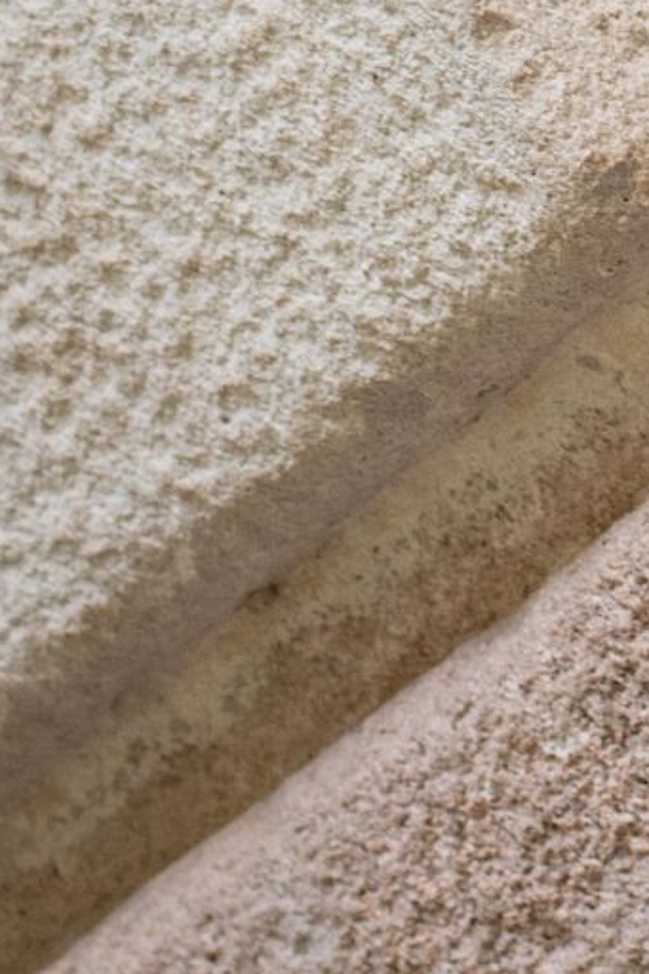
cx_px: 1402
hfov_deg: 3.6
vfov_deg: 5.4
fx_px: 10147
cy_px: -953
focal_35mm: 375
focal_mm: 50
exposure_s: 1/100
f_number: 5
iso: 800
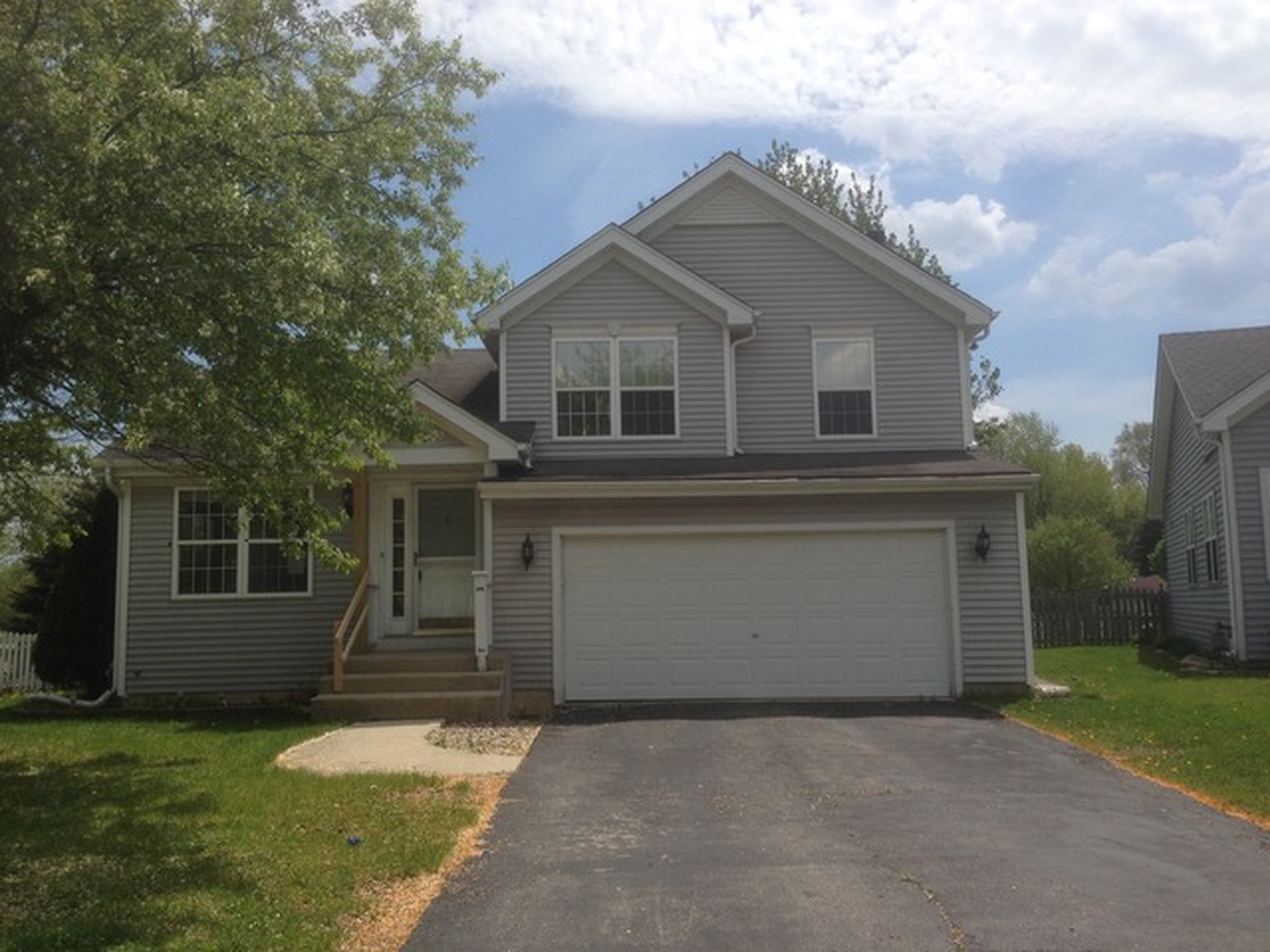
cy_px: 476
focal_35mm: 33
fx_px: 1211
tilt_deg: +4.8
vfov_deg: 42.9
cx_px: 635
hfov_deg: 55.4
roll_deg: +0.8
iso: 50
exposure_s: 1/2358
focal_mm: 4.12
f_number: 2.4
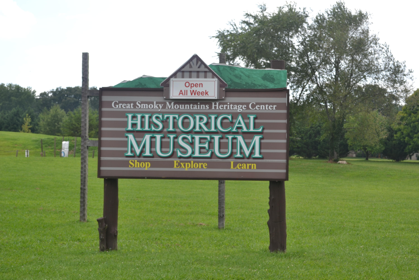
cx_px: 210
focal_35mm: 68
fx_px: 786
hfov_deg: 29.9
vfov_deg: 20.2
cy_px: 140
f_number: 7.1
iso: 100
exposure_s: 1/200
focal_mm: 45
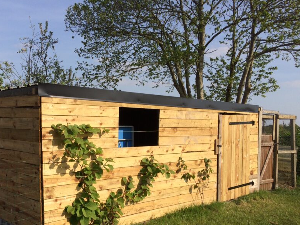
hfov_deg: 48.3
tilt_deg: -3.9
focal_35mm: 38
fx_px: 329
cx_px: 106
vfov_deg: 37.4
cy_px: 145
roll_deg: -0.7
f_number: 2.2
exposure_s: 1/2283
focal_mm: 4.15
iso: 32
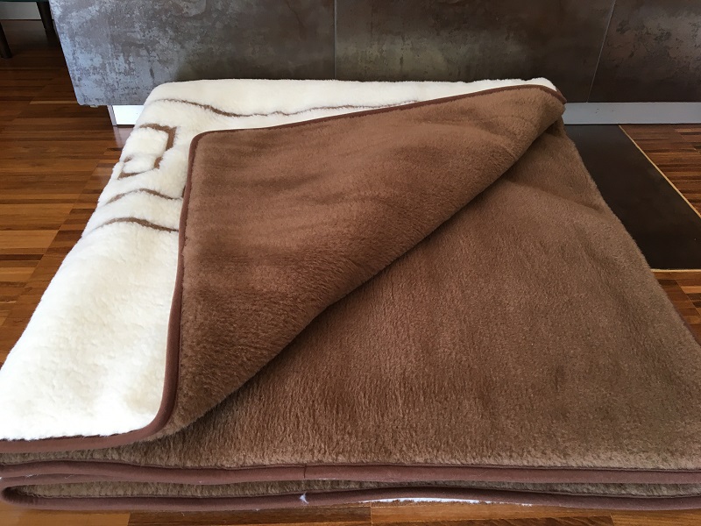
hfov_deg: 61.7
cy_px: 263
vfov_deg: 48.2
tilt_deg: -39.4
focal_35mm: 29
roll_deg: -1.9
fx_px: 587
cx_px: 350
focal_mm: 4.15
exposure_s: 1/33
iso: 64
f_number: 2.2
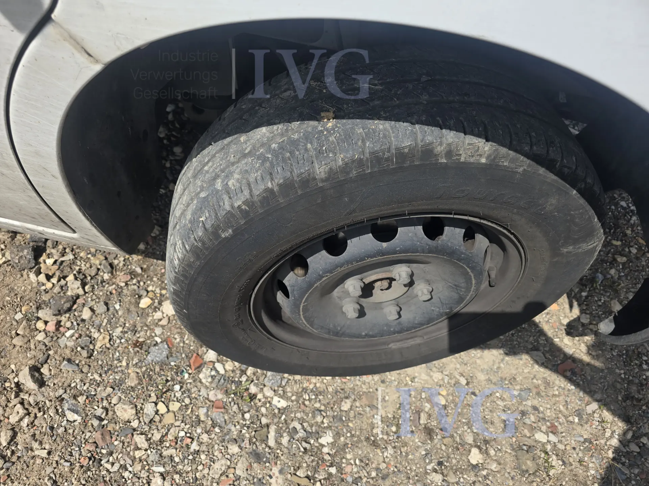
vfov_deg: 58.9
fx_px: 431
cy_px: 243
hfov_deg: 73.9
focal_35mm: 23
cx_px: 324
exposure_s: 1/796
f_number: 1.7
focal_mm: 6.3
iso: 12
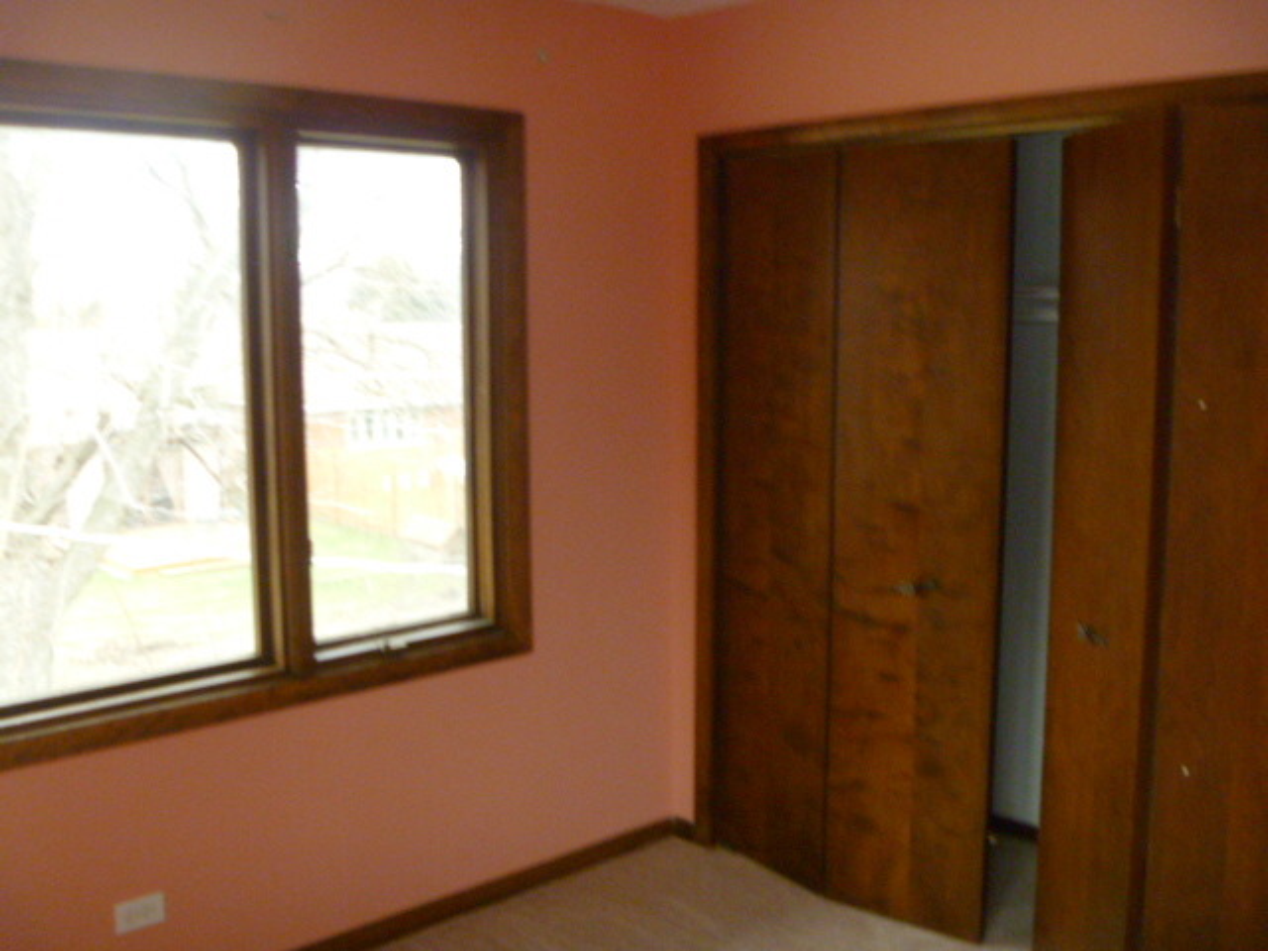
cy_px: 476
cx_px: 634
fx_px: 1282
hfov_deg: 52.6
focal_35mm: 35
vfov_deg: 40.7
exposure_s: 1/30
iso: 400
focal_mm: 6.3
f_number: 3.5
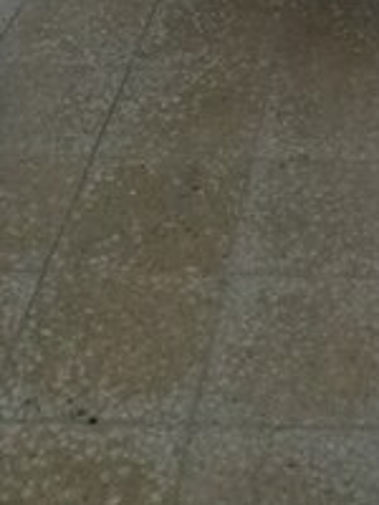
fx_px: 1124
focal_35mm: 77
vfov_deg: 23.3
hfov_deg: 18.2
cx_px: 450
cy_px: -88
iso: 320
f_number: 2.2
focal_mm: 3.3
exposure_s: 1/33
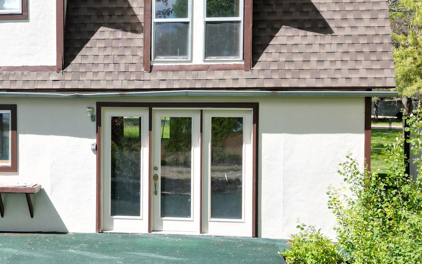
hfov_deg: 35.1
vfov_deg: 22.7
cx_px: 117
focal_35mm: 57
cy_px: 127
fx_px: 655
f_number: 1.7
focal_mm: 6.72
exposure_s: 1/1600
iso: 130
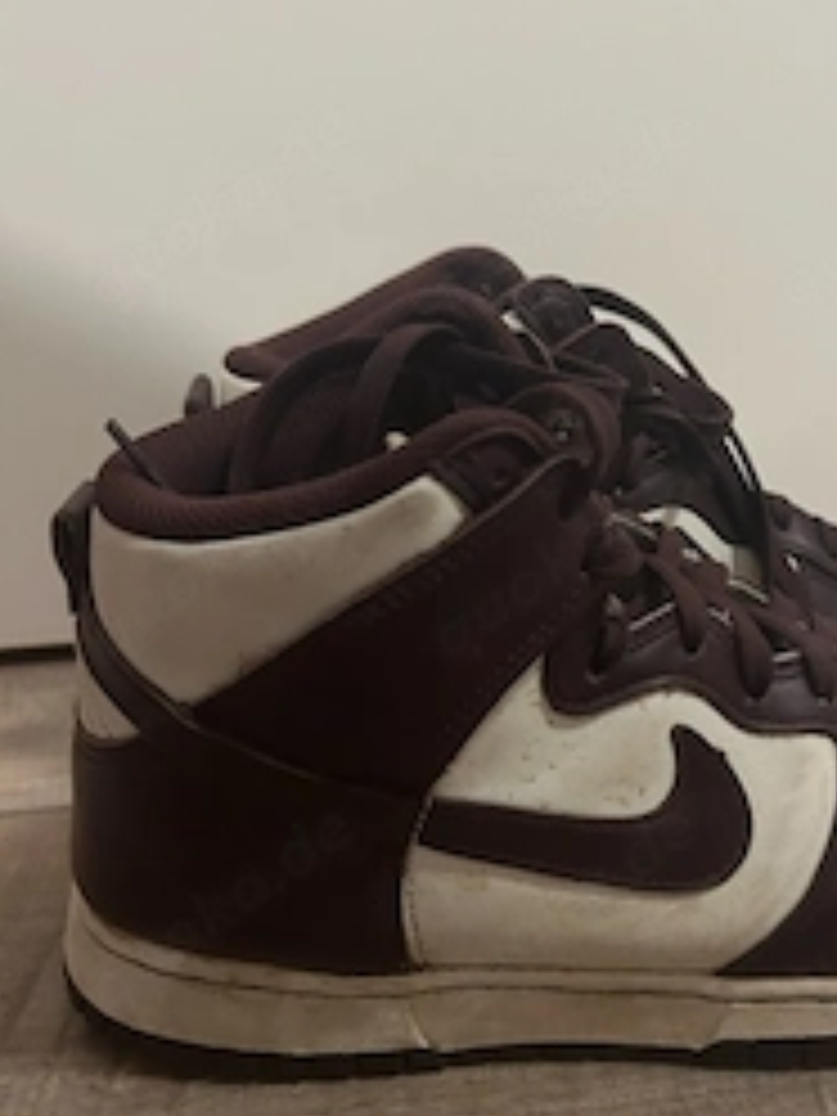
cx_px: 662
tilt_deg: -23.3
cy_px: 608
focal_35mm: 42
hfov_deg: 33.4
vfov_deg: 44.7
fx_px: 1354
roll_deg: -2.9
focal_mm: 5.7
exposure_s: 1/33
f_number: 1.5
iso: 400
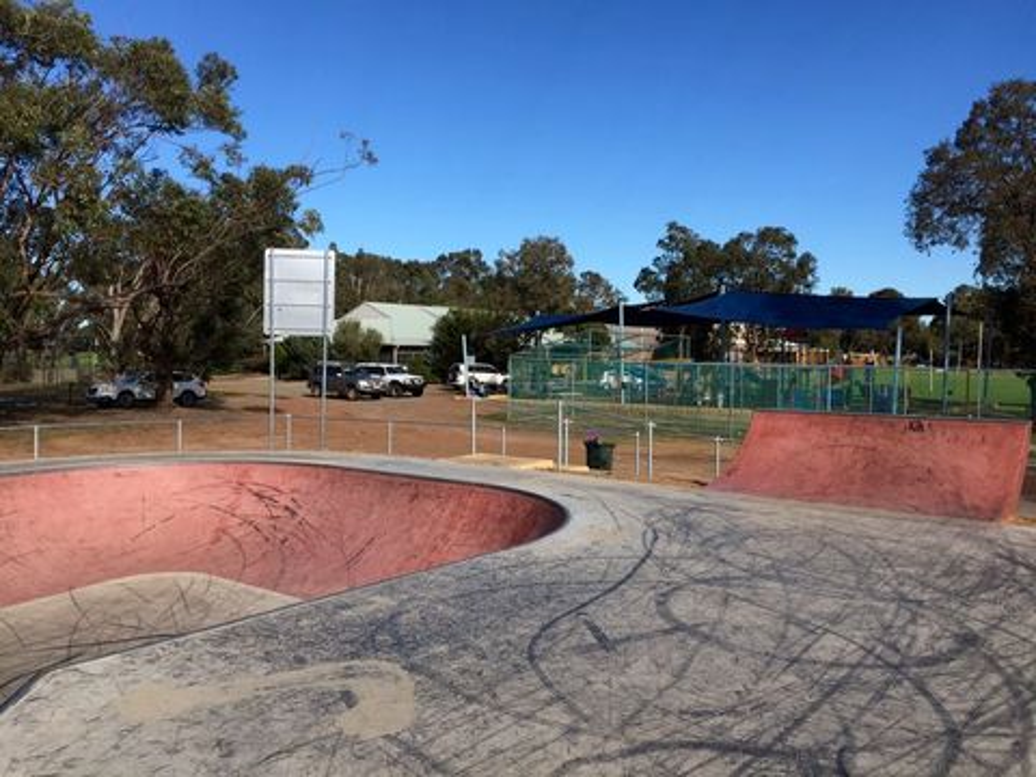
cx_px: 518
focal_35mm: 29
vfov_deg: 48.2
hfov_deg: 61.7
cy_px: 388
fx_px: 868
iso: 32
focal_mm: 4.15
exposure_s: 1/1799
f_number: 2.2
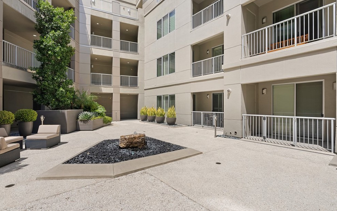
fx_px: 156
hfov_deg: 94.4
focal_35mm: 17
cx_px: 168
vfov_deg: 68.0
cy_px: 103
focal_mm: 16
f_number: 9
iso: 320
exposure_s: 1/200
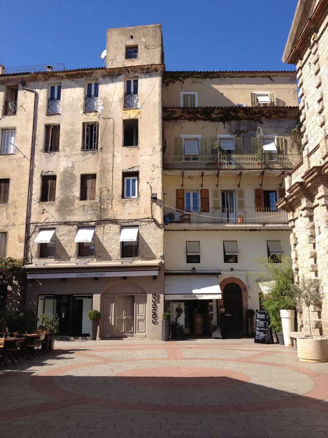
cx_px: 164
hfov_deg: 40.7
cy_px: 219
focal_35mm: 35
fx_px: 442
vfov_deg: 52.6
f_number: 2.4
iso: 64
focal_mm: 4.28
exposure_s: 1/1227
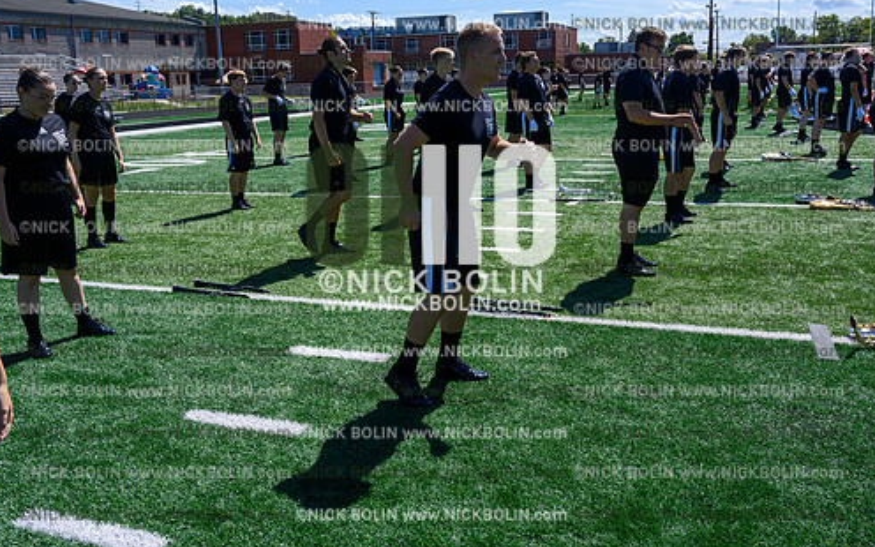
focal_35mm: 34
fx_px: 811
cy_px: 229
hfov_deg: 56.7
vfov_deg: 37.2
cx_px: 430
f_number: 8
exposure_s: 1/500
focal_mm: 28.5
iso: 160
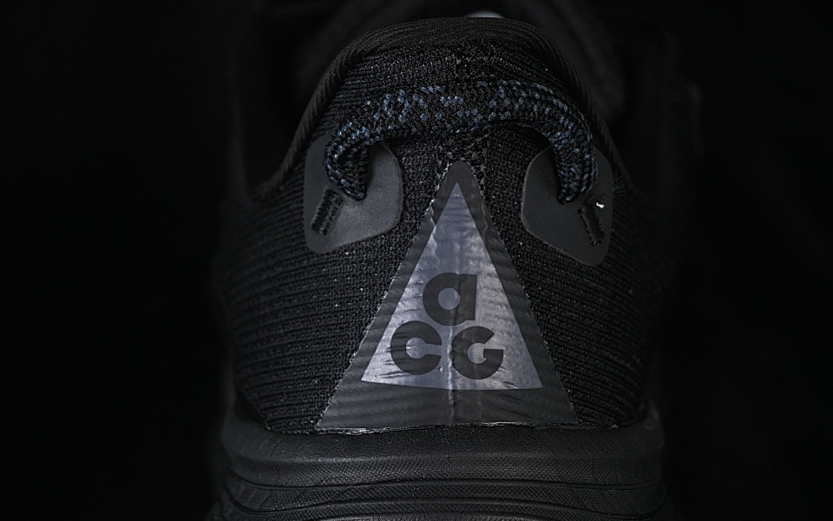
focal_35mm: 86
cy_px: 264
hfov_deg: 24.1
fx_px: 1952
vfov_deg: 15.2
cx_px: 420
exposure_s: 1/50
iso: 160
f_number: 6.3
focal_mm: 50
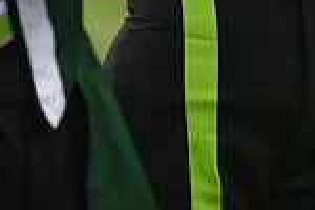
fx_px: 5775
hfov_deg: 3.1
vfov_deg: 2.1
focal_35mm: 660
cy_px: -218
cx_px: 264
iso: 2000
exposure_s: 1/640
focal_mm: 220
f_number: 5.6
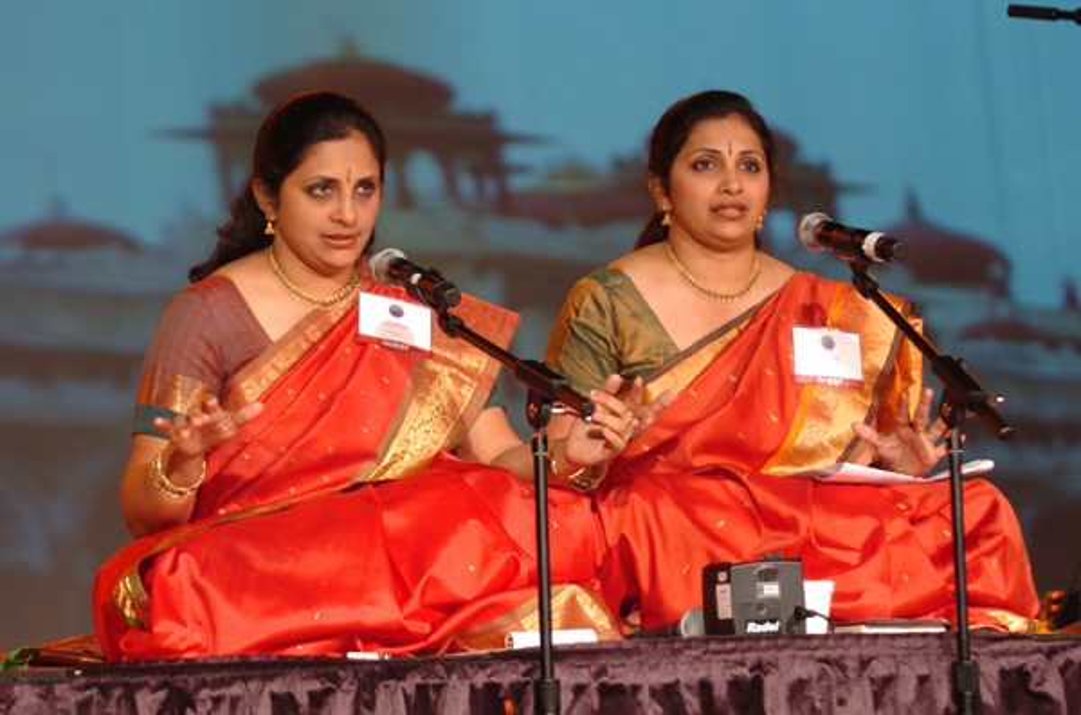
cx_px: 540
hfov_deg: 15.2
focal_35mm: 135
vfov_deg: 10.1
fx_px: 4044
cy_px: 358
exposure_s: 1/50
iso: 400
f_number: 2.8
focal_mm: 90
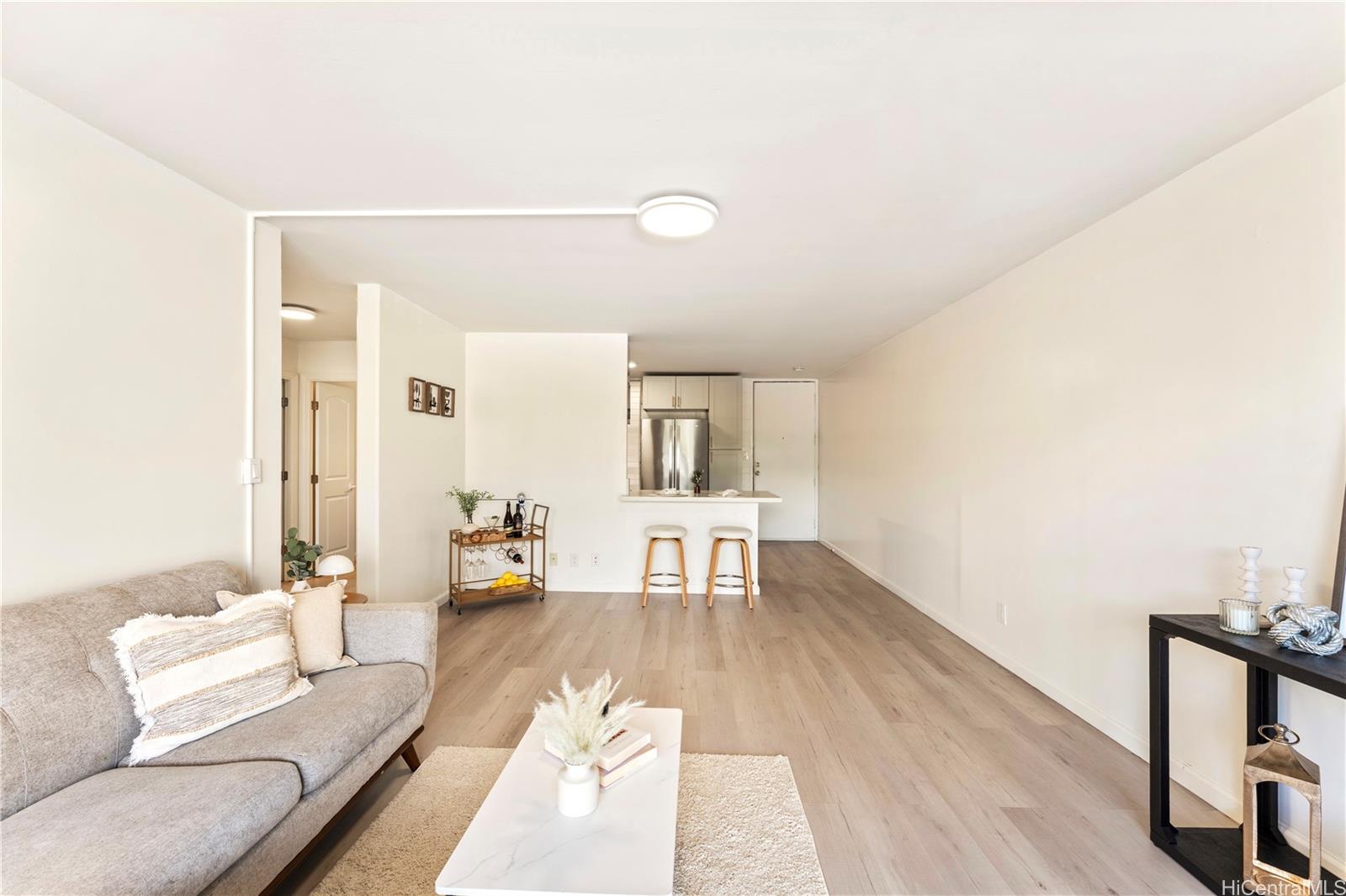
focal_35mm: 14
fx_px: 523
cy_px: 448
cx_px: 673
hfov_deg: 104.3
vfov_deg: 81.2
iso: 400
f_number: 9
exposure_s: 1/30
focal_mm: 14
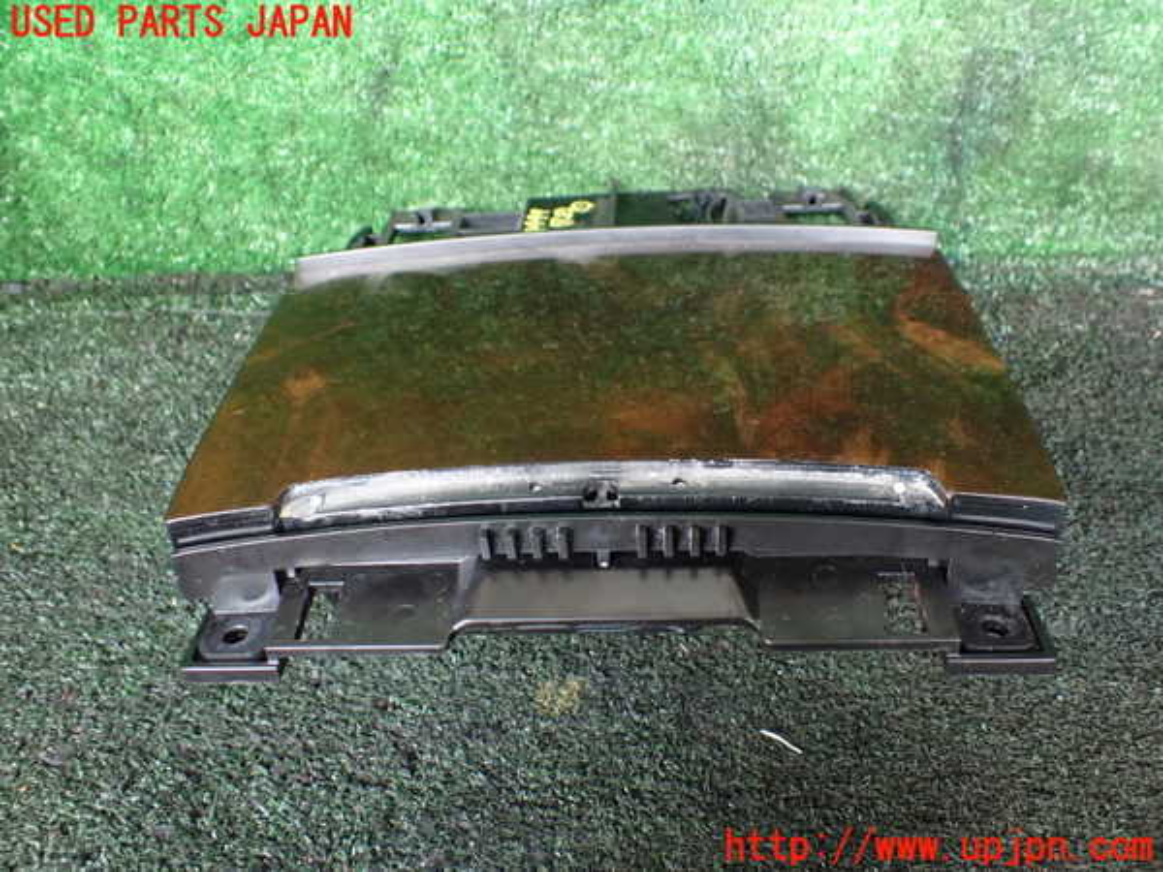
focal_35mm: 30
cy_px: 436
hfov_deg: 60.0
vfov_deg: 46.8
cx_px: 582
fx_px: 1008
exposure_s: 1/40
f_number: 2.3
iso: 800
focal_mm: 5.4
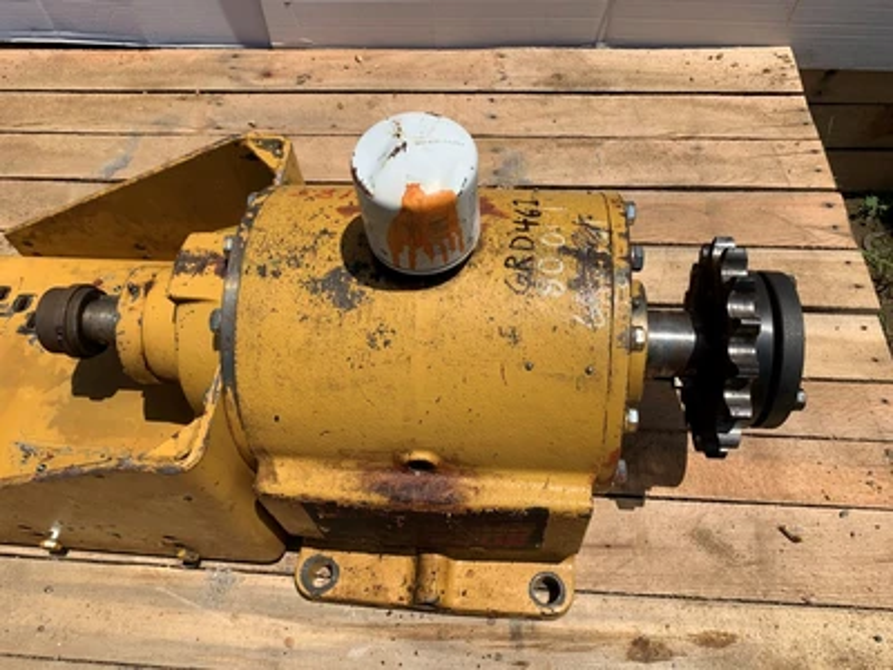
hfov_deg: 67.3
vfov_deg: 53.1
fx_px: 671
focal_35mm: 26
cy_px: 335
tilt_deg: -56.7
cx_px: 446
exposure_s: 1/3788
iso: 25
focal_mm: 4.25
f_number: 1.8
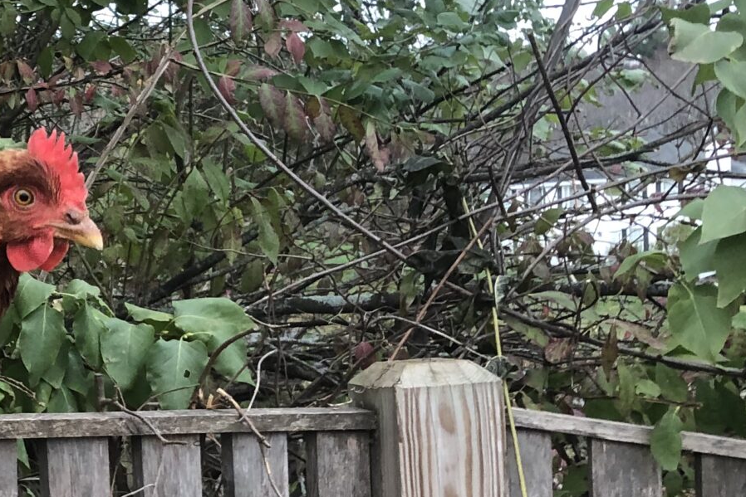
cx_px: -137
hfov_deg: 22.6
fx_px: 1720
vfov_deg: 16.4
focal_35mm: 83
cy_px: 369
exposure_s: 1/20
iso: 40
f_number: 1.8
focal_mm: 3.99
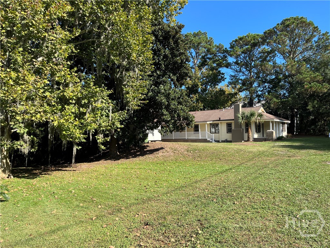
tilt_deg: +0.9
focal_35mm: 26
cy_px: 124
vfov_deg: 53.1
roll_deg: +1.5
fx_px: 248
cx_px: 165
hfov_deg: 67.3
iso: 50
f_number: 1.6
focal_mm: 5.1
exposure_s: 1/1309
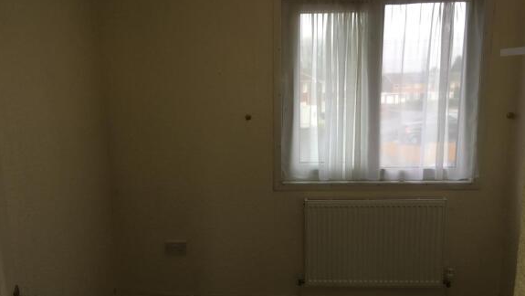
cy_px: 166
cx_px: 262
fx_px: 446
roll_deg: +1.1
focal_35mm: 32
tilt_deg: -10.5
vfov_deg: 36.7
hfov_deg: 61.0
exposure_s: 1/41
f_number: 2.2
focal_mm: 4.15
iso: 25
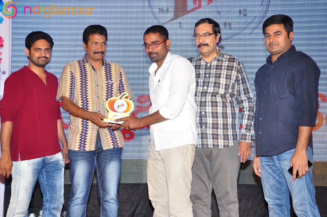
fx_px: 544
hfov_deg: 33.4
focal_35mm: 60
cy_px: 108
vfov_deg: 22.6
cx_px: 164
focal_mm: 40
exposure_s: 1/125
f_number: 6.3
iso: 400
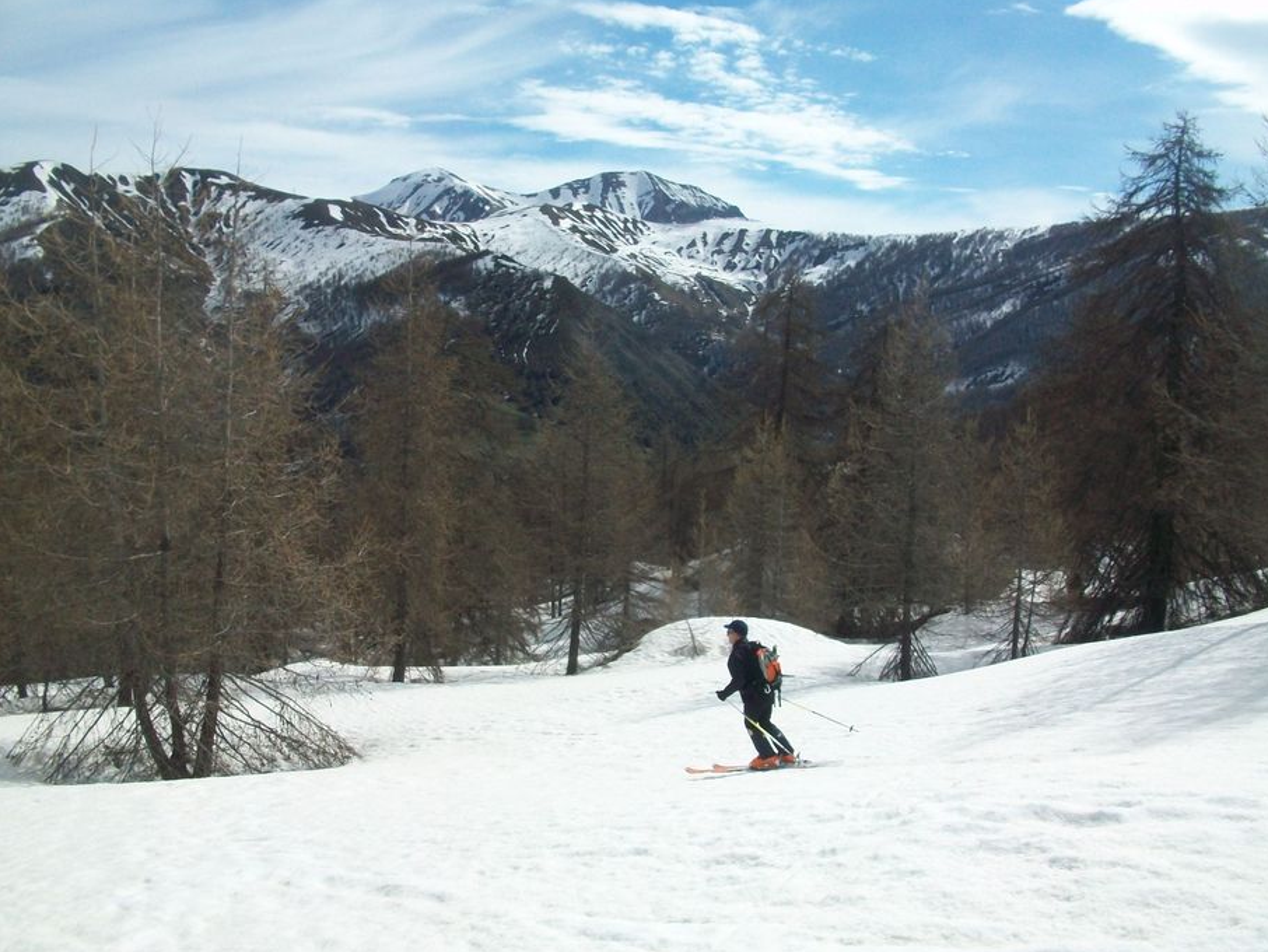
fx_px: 1282
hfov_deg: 52.6
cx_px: 651
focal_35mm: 35
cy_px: 484
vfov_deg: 40.7
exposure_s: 1/800
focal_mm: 5.7
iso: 80
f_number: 5.5
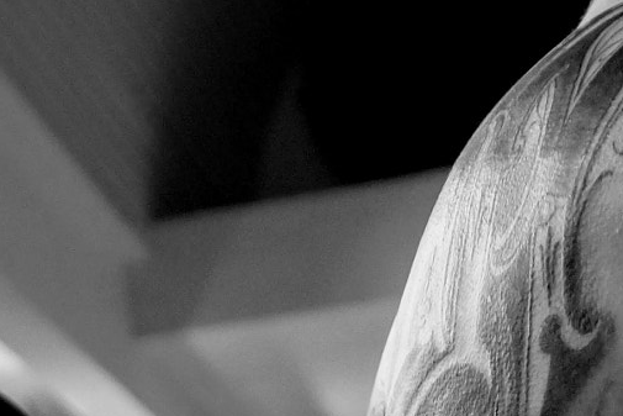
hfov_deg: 13.4
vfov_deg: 9.4
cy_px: 375
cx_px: -260
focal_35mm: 146
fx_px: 2527
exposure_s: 1/30
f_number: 4
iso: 800
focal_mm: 24
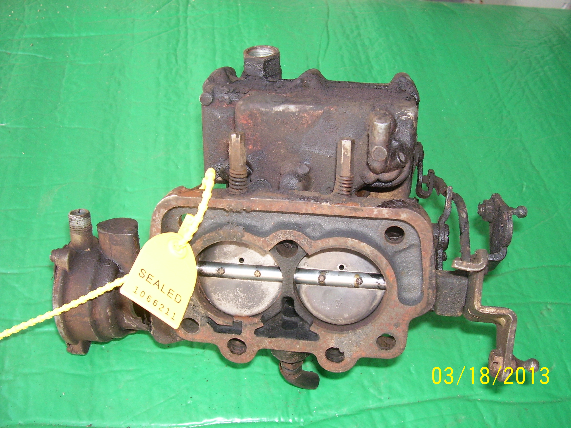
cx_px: 286
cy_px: 214
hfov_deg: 54.0
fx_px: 561
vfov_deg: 41.8
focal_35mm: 34
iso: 125
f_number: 2.7
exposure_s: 1/60
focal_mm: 5.6
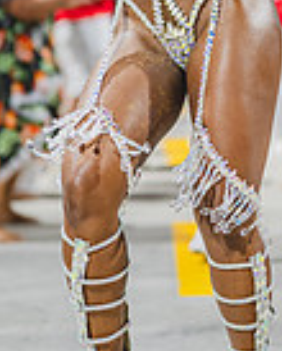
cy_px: -5
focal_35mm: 154
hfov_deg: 10.0
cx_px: 197
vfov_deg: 12.3
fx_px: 1603
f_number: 1.3
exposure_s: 1/1000
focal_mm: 50
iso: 1600
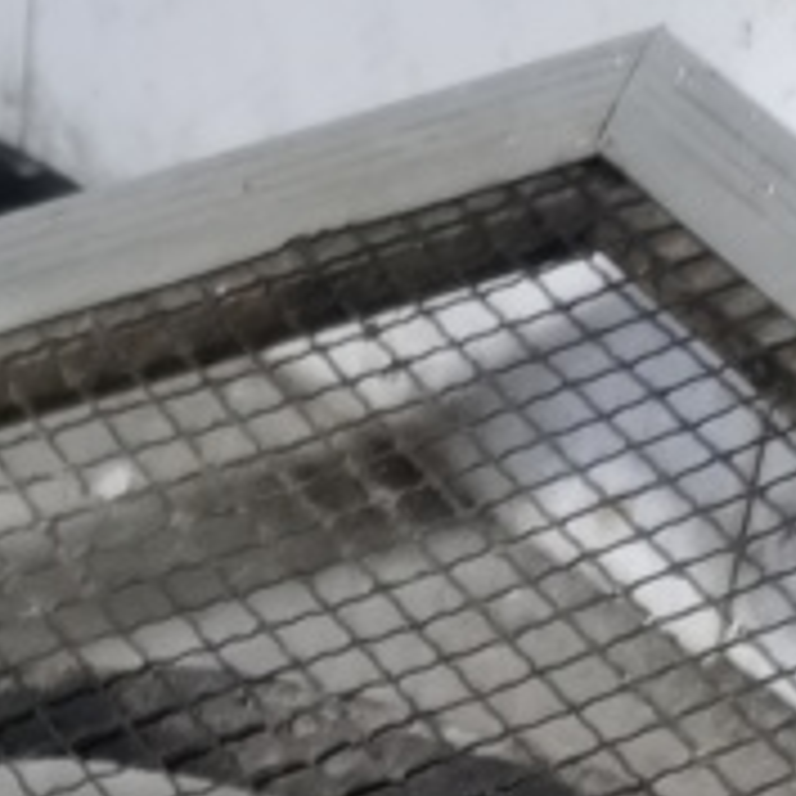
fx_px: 3746
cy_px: 1770
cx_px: -369
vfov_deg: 10.7
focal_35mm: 144
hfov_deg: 11.6
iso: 500
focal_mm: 5.58
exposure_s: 1/25
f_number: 1.8
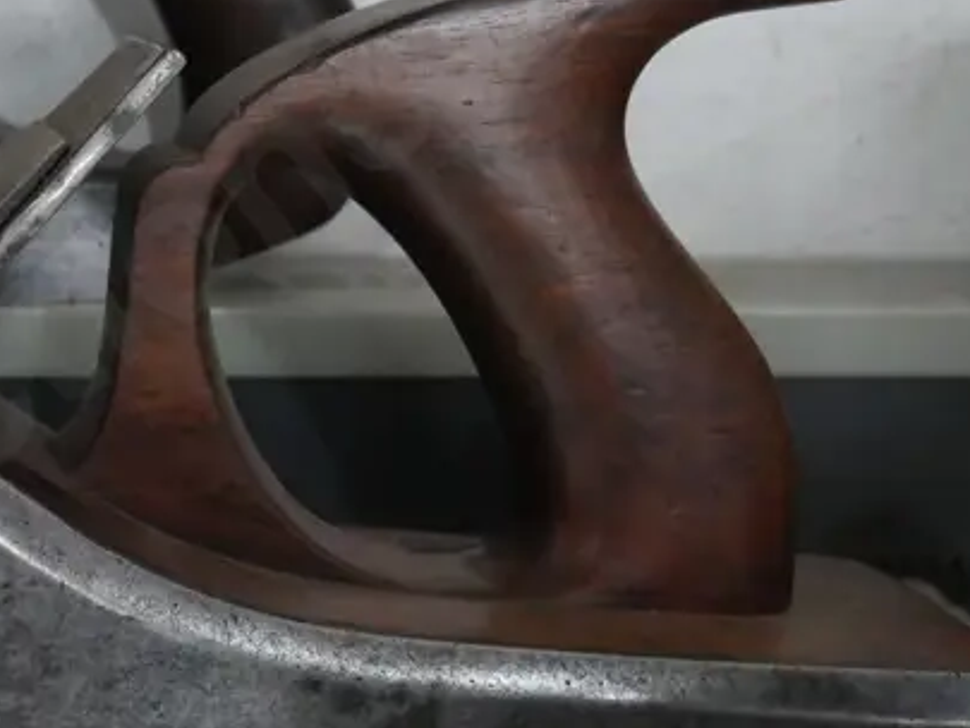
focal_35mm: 86
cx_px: -105
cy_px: 471
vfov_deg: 17.1
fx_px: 2411
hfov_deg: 21.5
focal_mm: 17
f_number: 4
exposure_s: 1/60
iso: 3200
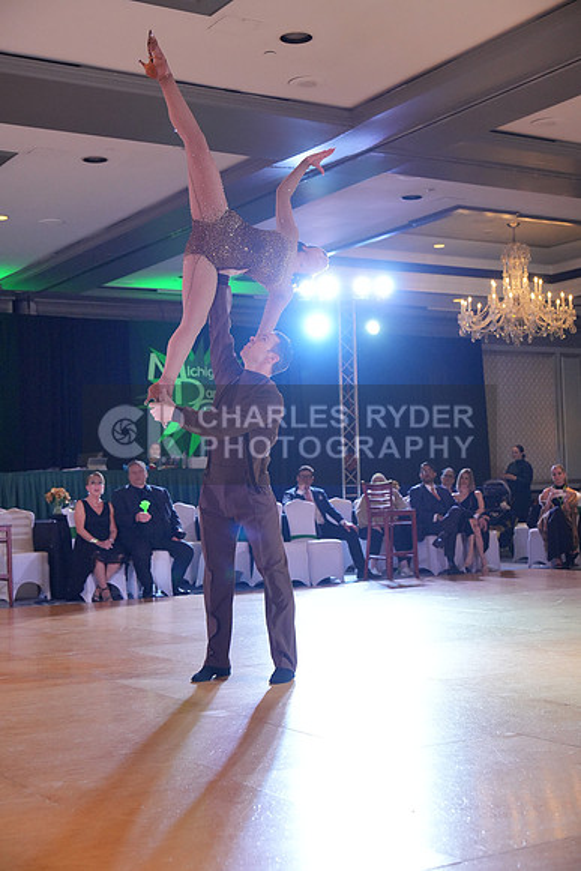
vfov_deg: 38.9
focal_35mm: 51
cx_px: 290
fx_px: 1234
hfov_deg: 26.5
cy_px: 436
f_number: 4
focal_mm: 51
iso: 4000
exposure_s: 1/400
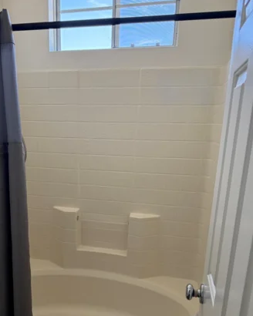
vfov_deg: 54.4
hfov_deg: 45.4
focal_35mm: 32
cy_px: 213
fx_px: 300
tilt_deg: -15.6
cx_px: 94
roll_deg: -0.9
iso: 200
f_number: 1.78
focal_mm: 6.76
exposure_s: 1/107
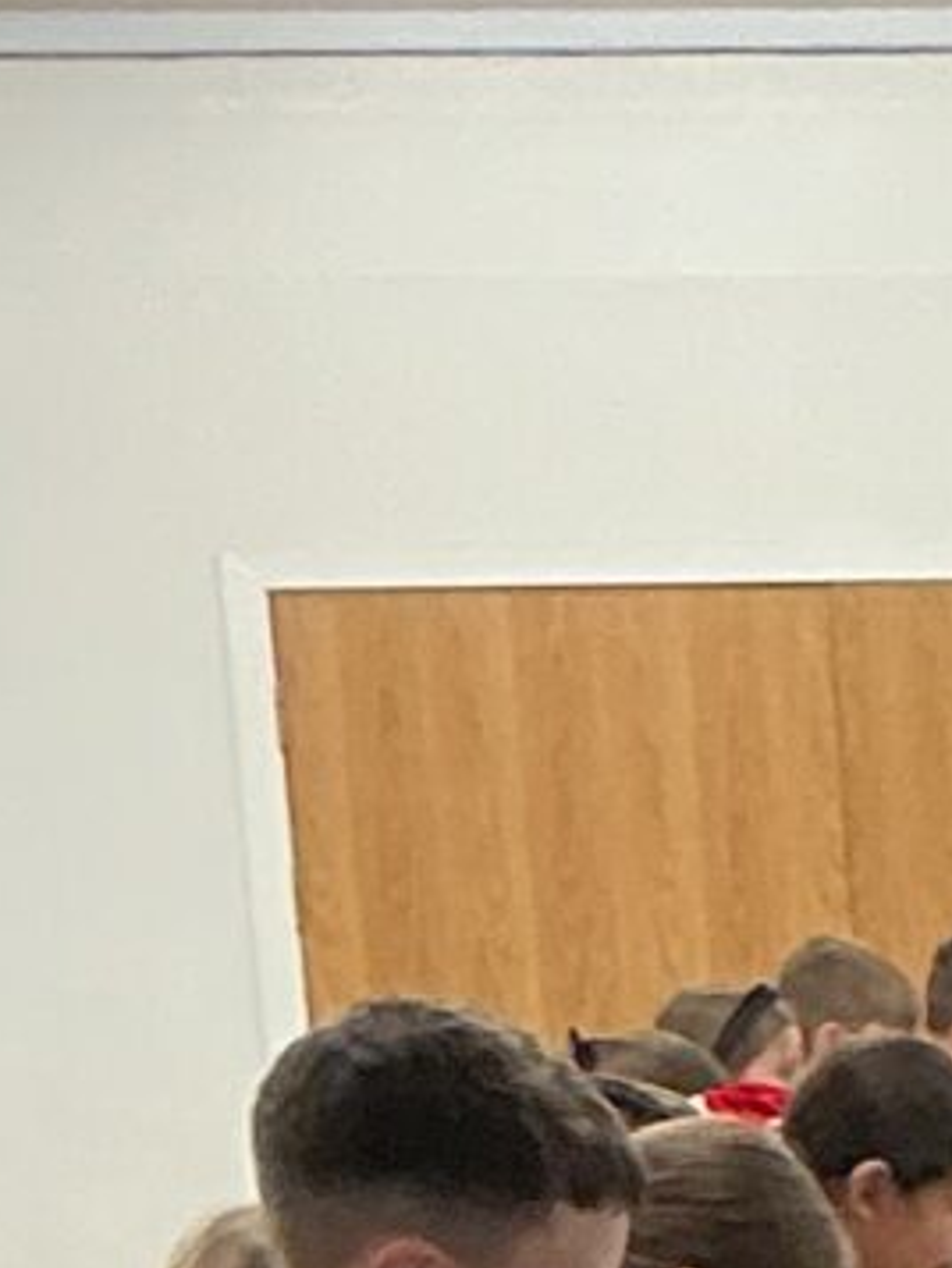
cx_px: 2387
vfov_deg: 8.9
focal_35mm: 208
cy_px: 2643
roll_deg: +2.0
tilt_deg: -14.2
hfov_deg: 6.7
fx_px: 7623
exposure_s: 1/50
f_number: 1.8
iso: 100
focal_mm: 3
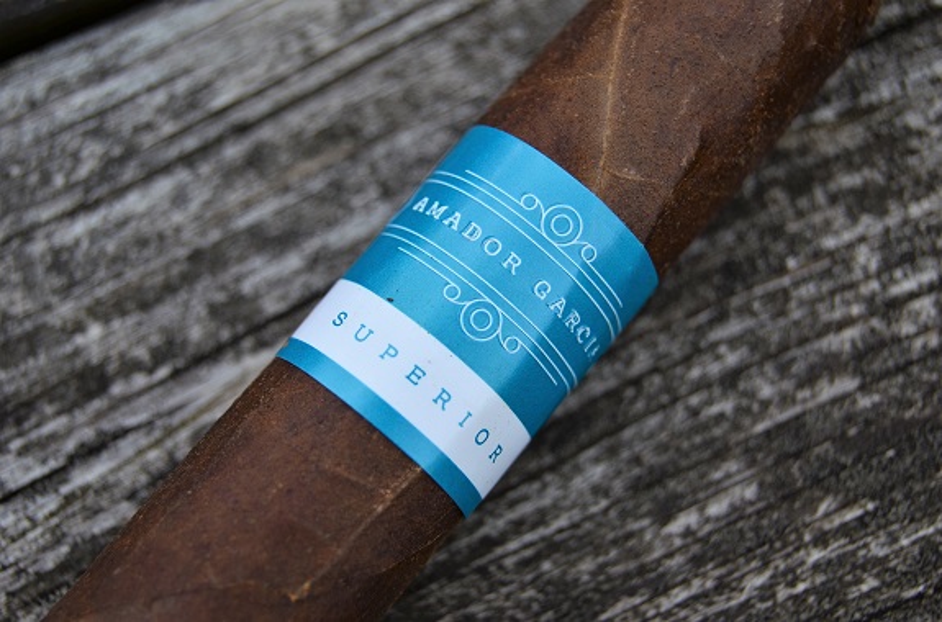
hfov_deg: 24.7
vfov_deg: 16.5
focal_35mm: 82
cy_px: 311
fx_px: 2153
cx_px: 471
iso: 160
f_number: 5.6
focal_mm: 55
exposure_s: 1/400
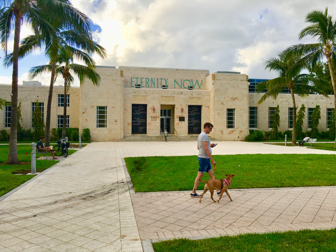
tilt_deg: +1.8
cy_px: 126
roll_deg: -0.5
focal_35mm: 29
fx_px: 281
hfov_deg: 61.7
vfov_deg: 48.2
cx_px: 168
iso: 25
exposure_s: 1/1282
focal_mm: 4.15
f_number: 2.2
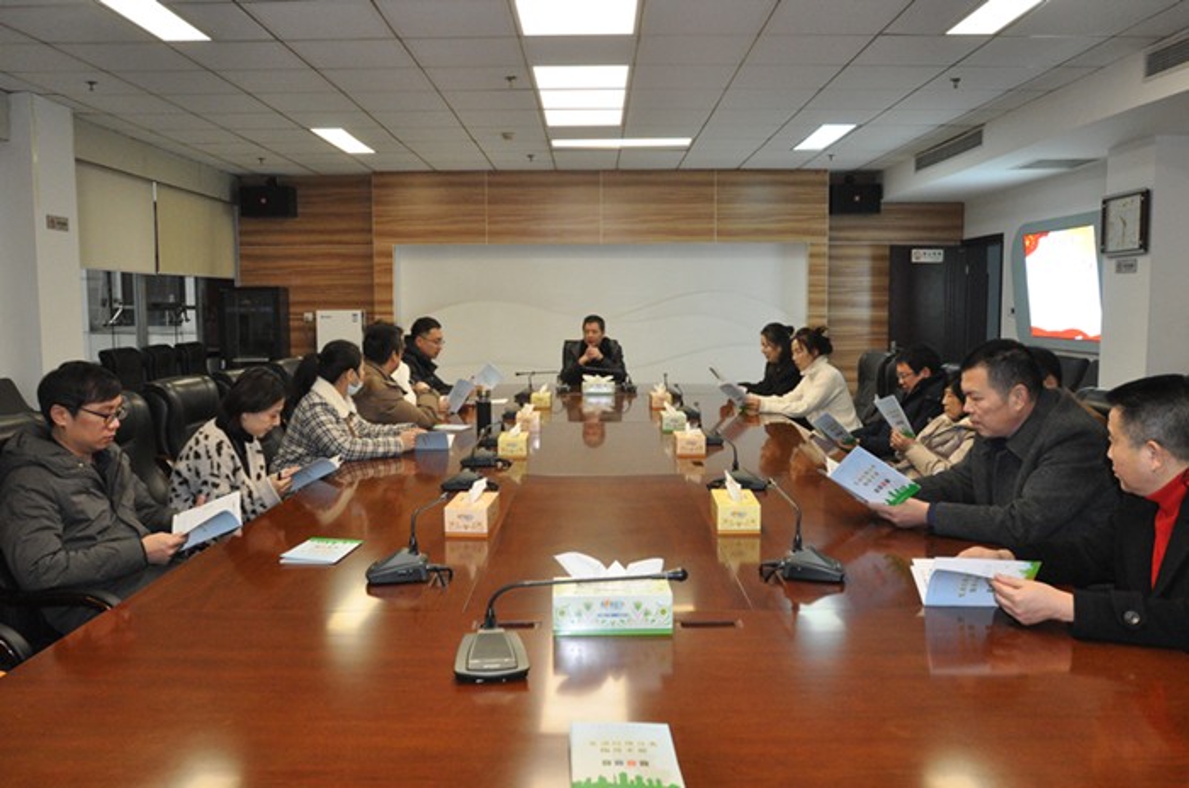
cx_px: 594
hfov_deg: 53.2
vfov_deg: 36.7
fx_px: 1187
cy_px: 394
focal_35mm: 36
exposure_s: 1/200
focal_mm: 24
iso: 2000
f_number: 7.1
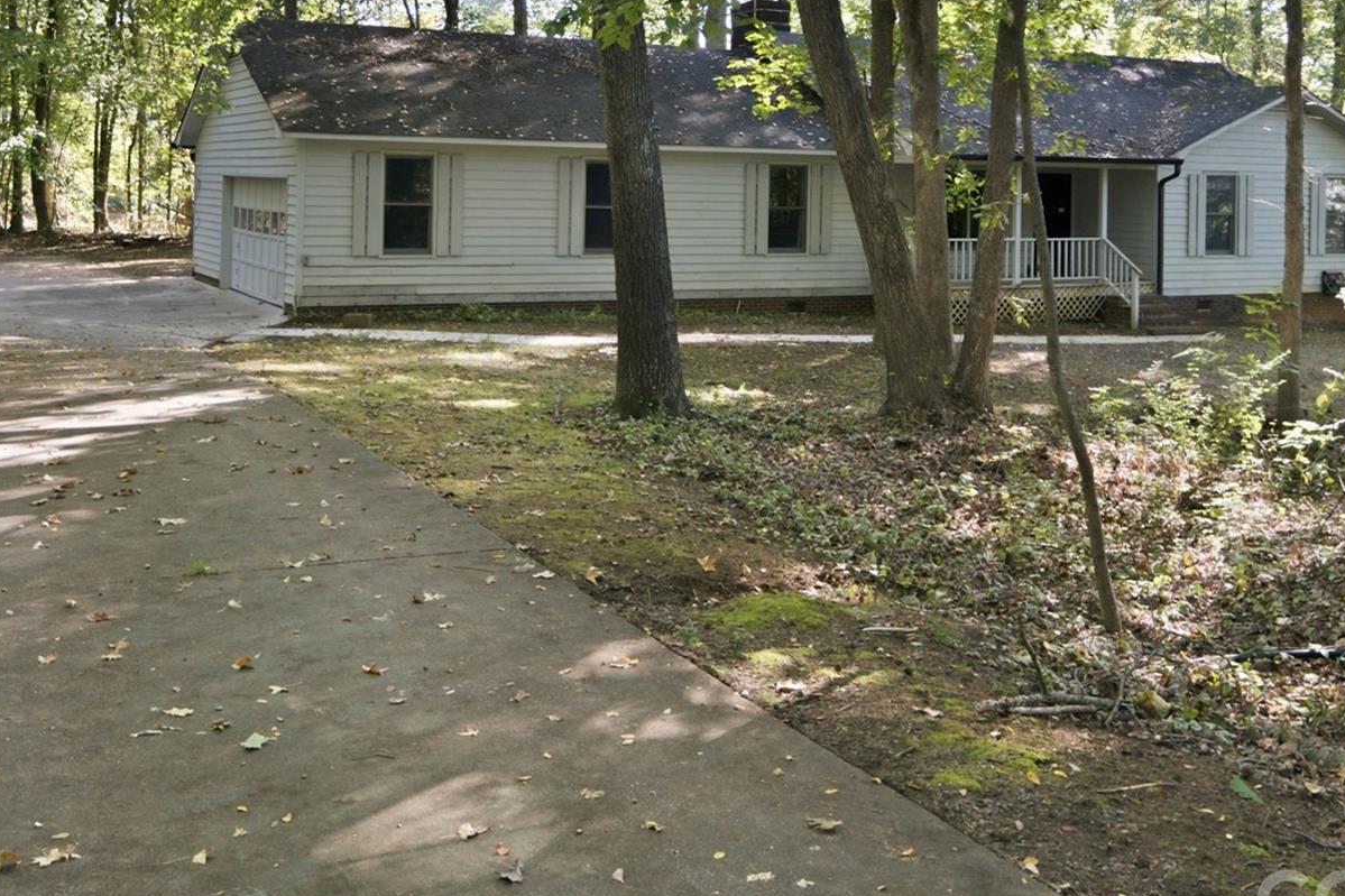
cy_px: 219
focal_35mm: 41
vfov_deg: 32.0
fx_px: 1531
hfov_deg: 47.2
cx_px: 783
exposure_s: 1/160
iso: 500
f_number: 4
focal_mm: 24
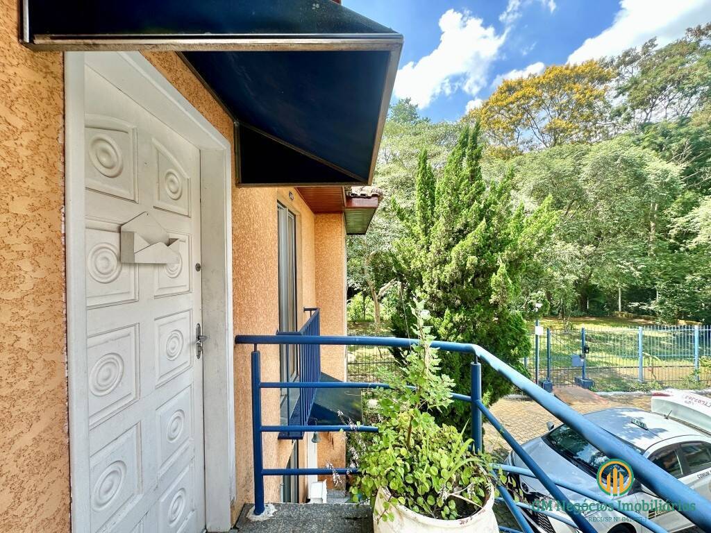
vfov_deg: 85.7
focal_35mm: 14
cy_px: 266
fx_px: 288
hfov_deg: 102.1
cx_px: 356
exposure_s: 1/325
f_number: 2.2
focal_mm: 2.22
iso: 40
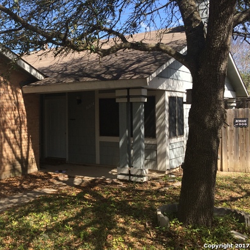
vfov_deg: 41.8
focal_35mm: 40
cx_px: 56
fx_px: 327
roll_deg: +1.6
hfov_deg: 40.4
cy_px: 110
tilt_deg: -1.4
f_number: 2.2
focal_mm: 4.15
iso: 32
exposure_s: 1/1325
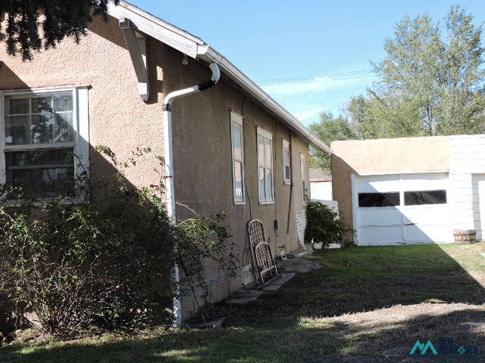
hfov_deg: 34.9
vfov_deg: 26.6
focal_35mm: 55
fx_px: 771
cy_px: 182
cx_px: 242
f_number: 3.7
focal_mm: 9.8
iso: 100
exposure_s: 1/400
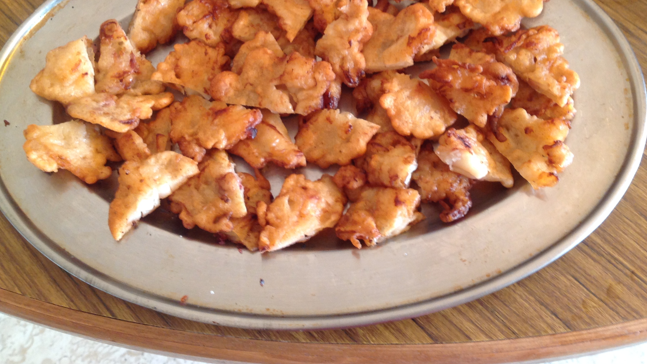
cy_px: 111
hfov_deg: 48.3
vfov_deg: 28.1
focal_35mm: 42
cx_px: 333
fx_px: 721
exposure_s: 1/15
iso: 100
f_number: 2.4
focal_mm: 4.28
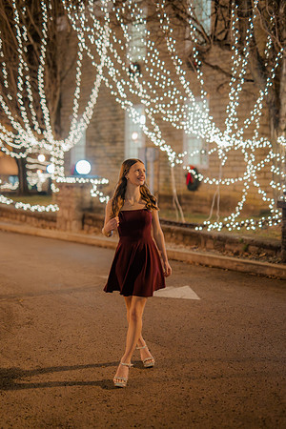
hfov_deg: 27.0
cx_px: 143
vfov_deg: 39.6
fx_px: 596
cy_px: 214
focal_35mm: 50
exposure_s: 1/200
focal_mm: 50
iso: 2500
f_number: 1.4
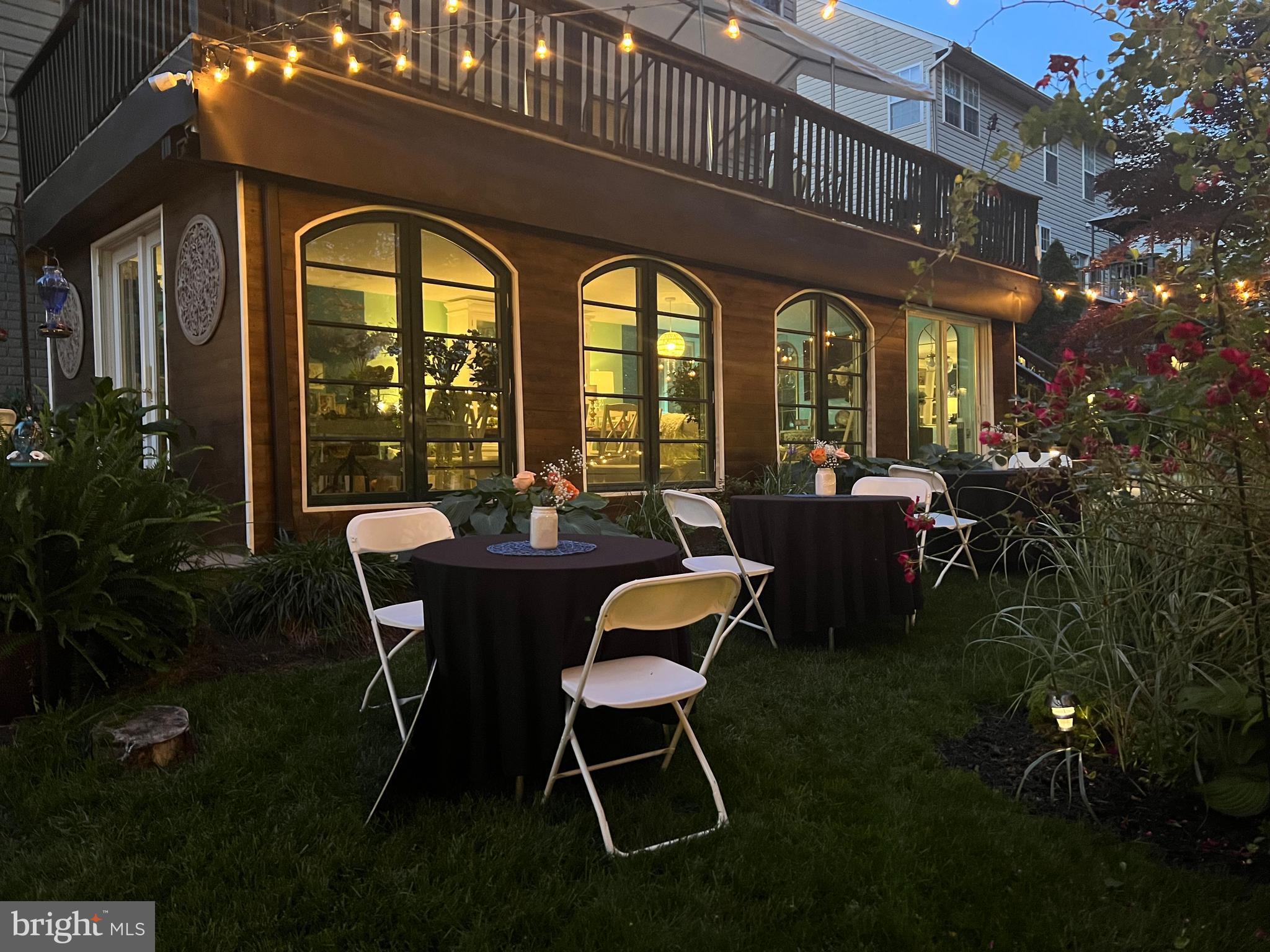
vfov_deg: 53.1
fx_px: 954
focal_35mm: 26
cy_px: 476
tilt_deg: -1.4
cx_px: 635
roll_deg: +0.5
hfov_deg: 67.3
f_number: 1.5
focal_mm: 5.7
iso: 800
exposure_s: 1/30
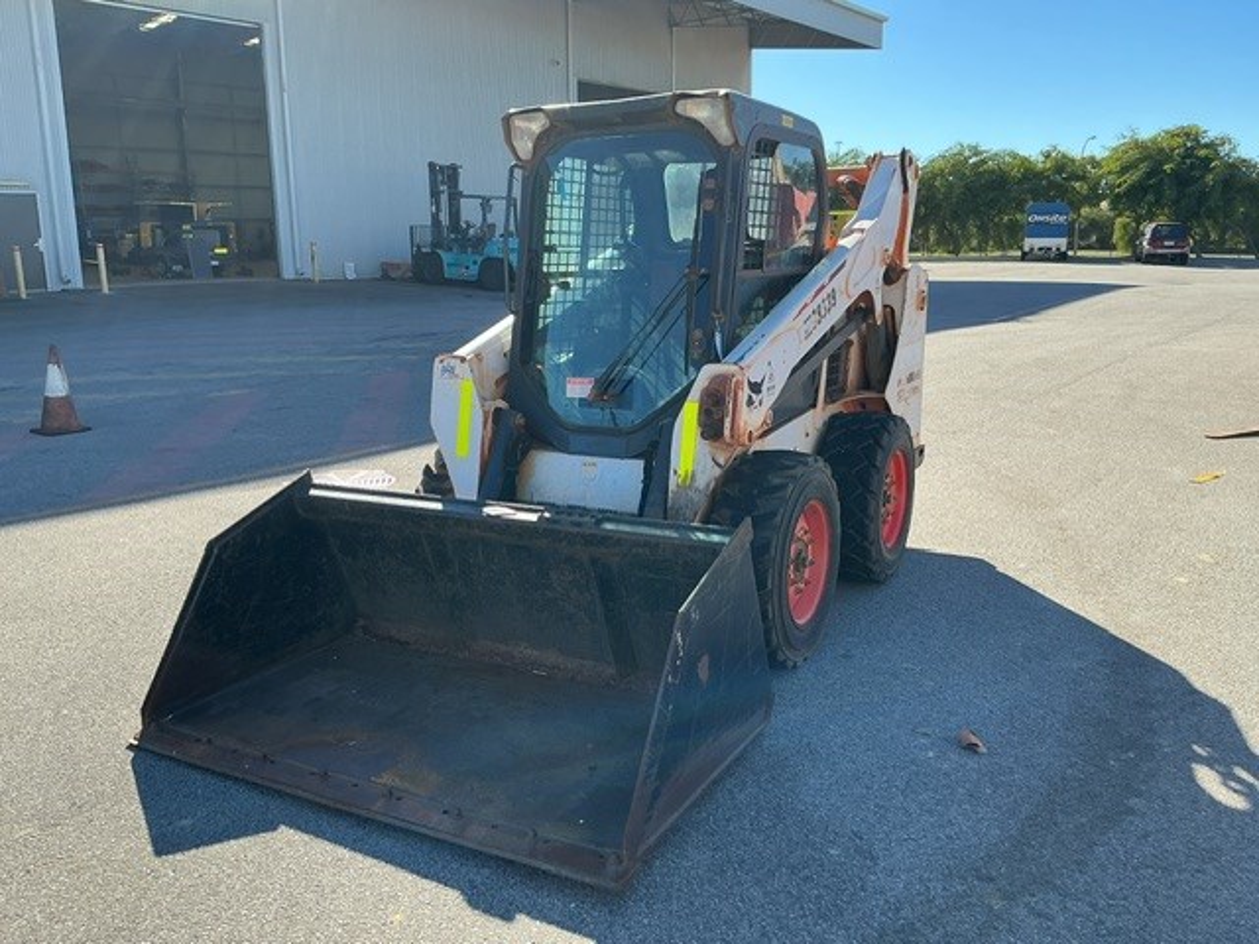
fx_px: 1055
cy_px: 472
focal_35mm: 29
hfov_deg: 61.7
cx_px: 630
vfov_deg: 48.2
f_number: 1.8
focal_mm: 3
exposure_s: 1/719
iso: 25
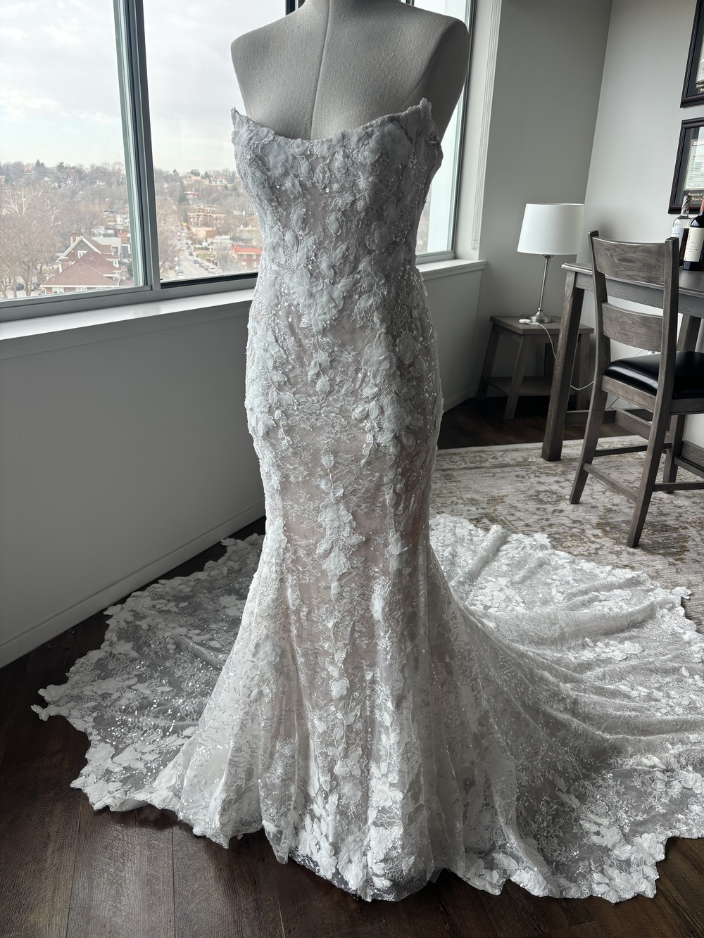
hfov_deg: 53.1
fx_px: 705
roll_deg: -2.4
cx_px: 352
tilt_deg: -20.4
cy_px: 469
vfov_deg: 67.3
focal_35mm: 26
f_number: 1.6
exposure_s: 1/121
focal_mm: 5.96
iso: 40
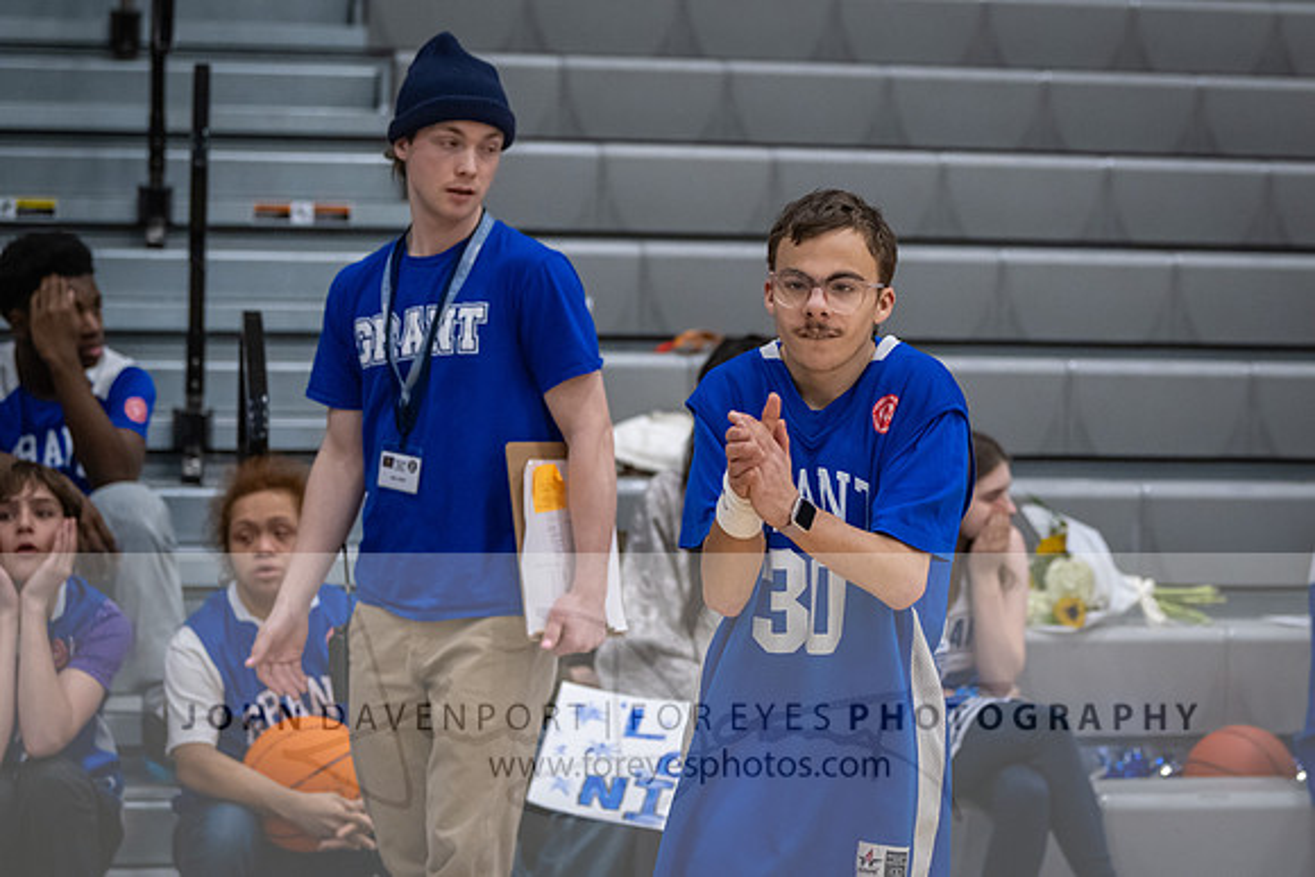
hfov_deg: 18.1
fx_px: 4113
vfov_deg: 12.2
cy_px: 377
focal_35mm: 113
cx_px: 871
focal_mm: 85
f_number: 2.8
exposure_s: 1/640
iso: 2500
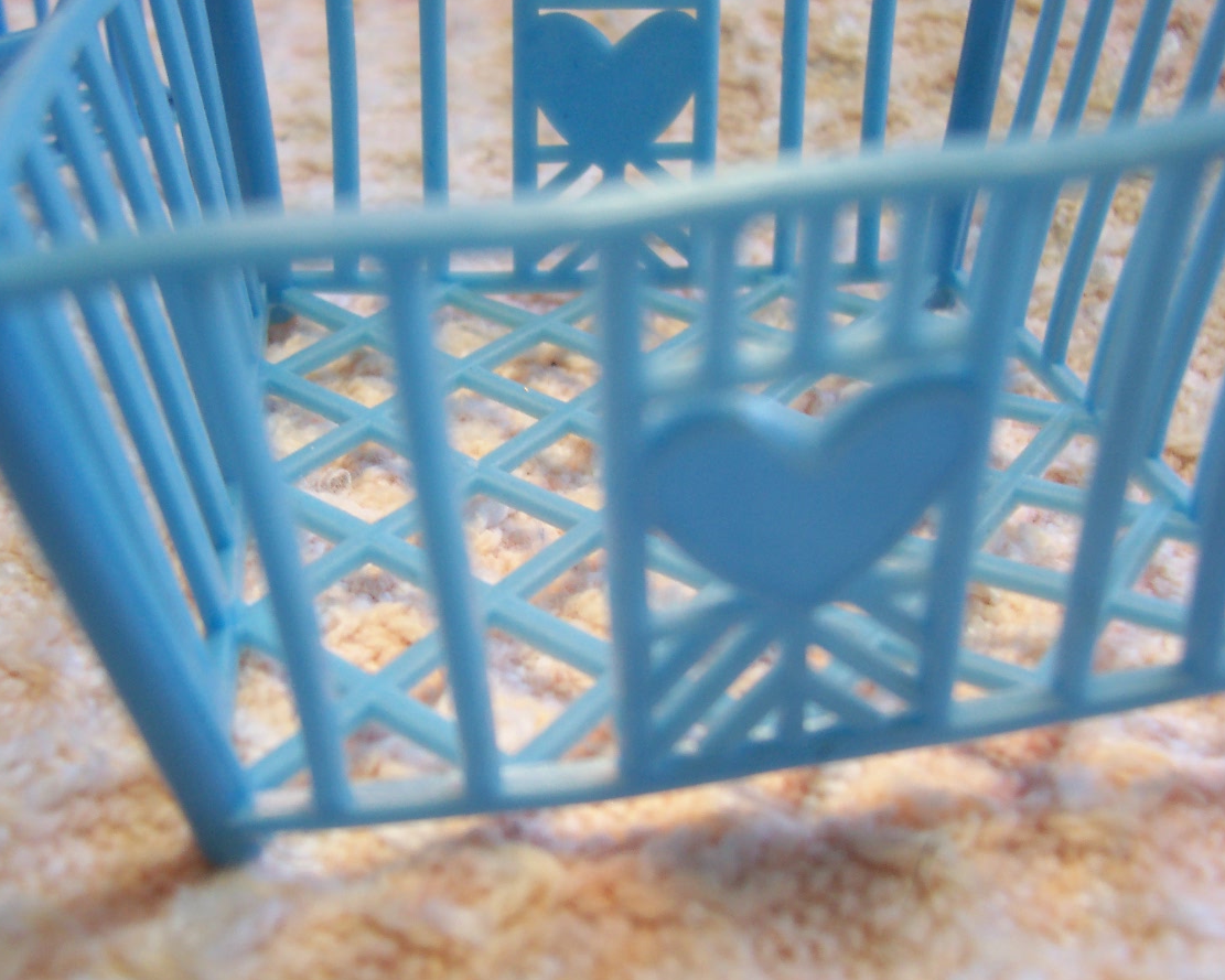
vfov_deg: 38.2
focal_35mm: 39
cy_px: 495
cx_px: 578
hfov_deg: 46.8
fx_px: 1414
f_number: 2.8
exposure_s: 1/60
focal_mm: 5.6
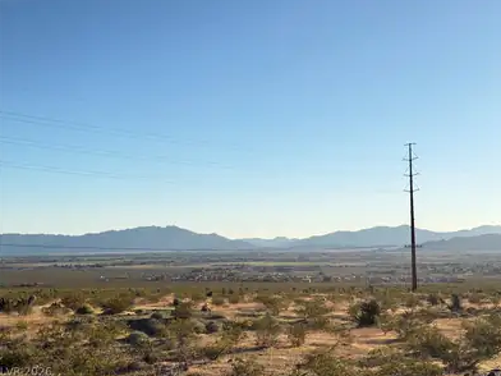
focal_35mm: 49
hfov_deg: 38.9
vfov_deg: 29.7
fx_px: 709
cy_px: 188
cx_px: 253
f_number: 1.78
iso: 64
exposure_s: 1/2667
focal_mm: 6.76
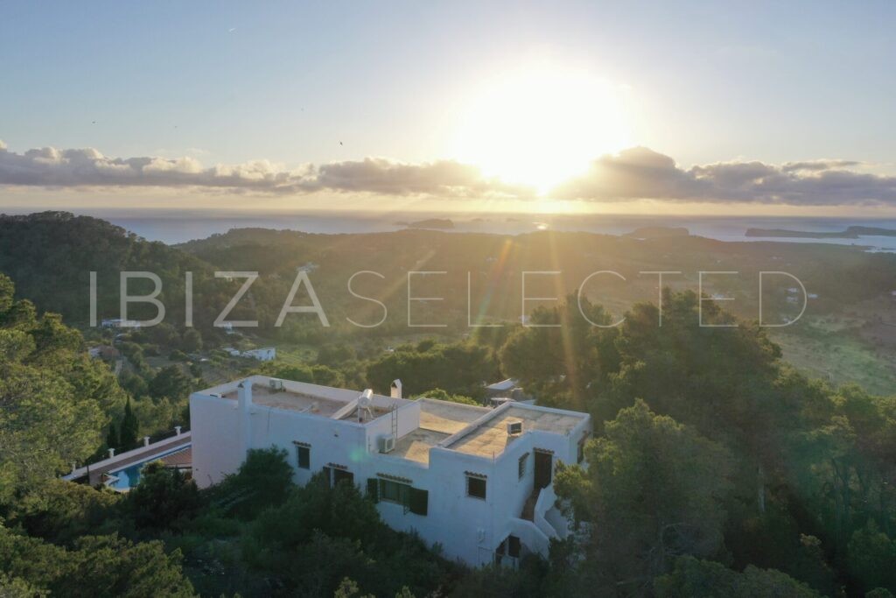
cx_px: 448
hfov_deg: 65.5
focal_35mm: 28
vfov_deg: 46.4
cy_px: 299
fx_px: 697
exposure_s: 1/400
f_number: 5.6
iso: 100
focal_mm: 10.26
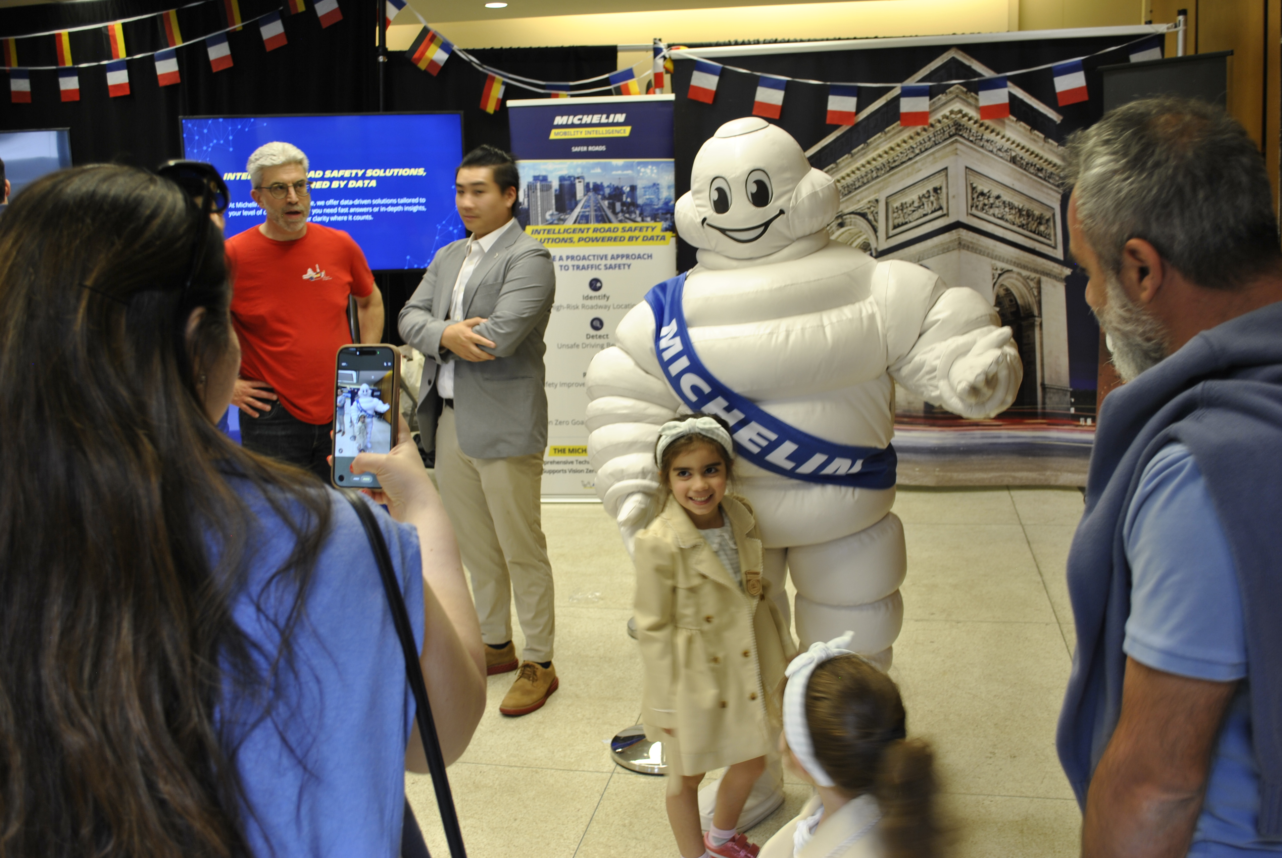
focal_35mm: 36
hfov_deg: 53.1
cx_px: 641
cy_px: 429
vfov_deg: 37.0
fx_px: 1284
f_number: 5
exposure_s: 1/6
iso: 100
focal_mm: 24
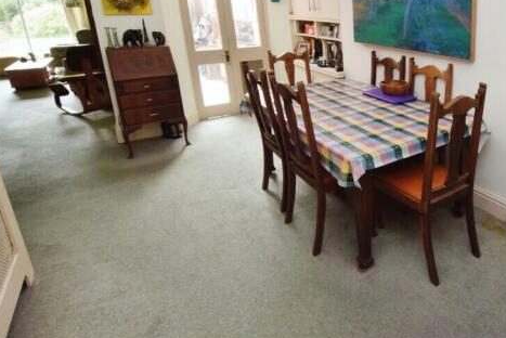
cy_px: 136
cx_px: 334
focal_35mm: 21
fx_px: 295
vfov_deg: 59.1
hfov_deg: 78.7
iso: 1000
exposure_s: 1/4
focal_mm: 10
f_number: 16
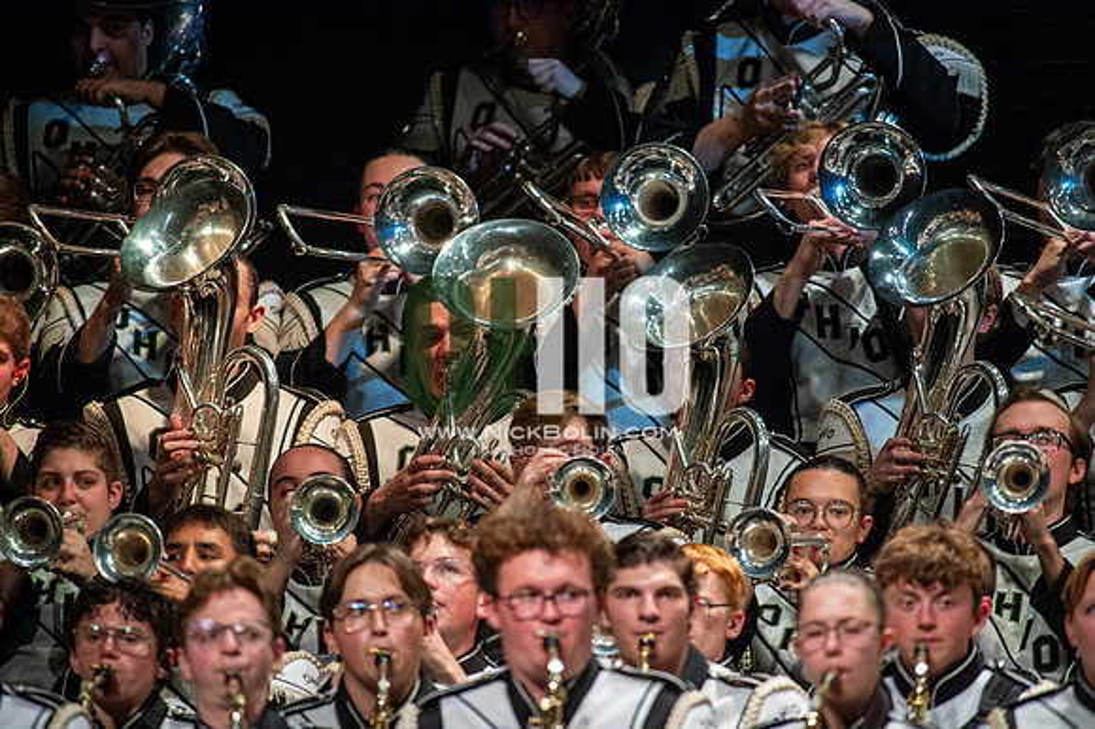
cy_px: 364
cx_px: 548
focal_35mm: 600
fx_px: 18239
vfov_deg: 2.3
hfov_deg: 3.4
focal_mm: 600
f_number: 5.6
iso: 5000
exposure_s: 1/400
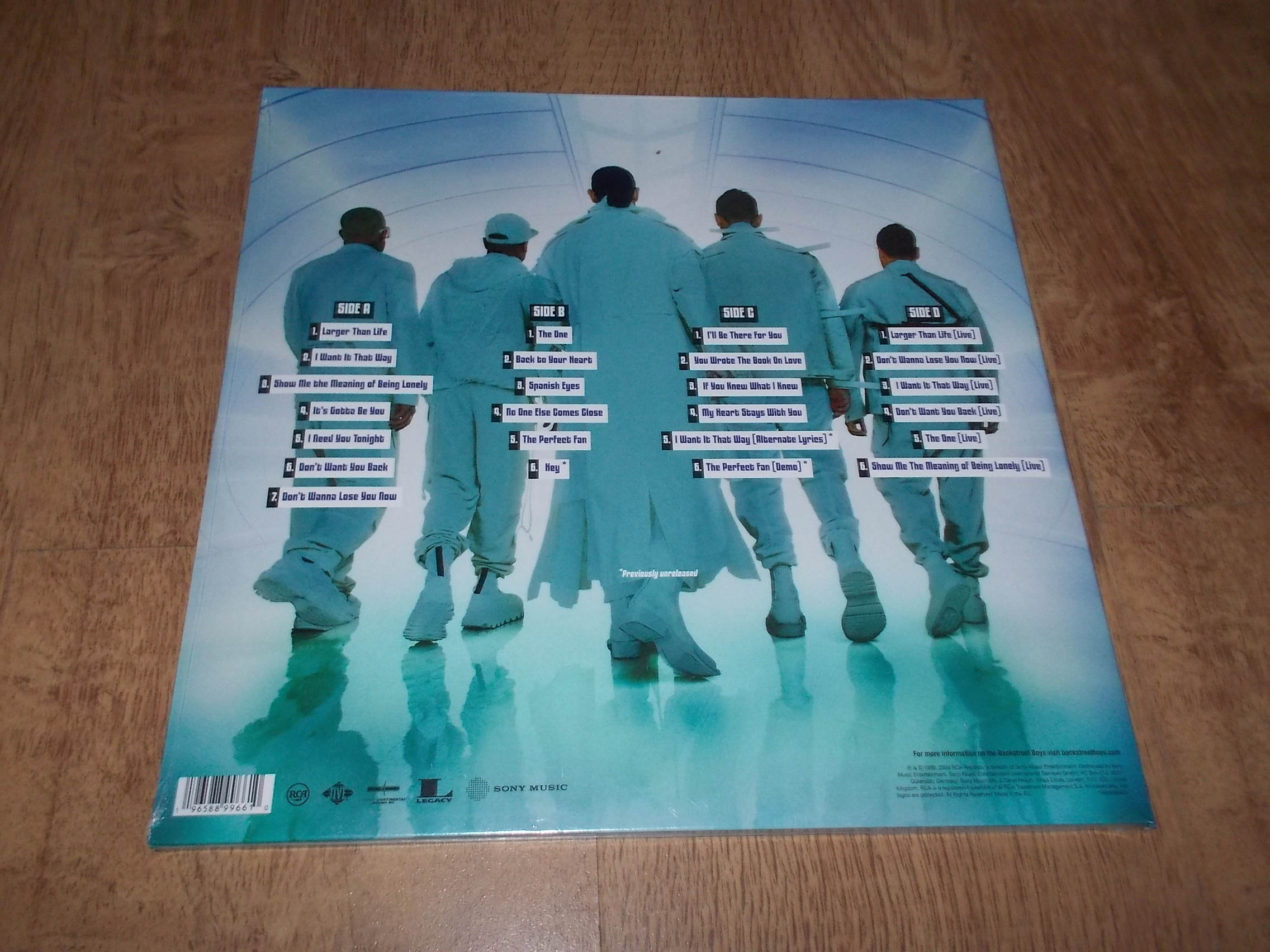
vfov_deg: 48.2
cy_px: 476
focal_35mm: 29
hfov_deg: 61.7
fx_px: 1064
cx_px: 635
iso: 200
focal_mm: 4.1
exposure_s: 1/30
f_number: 3.3
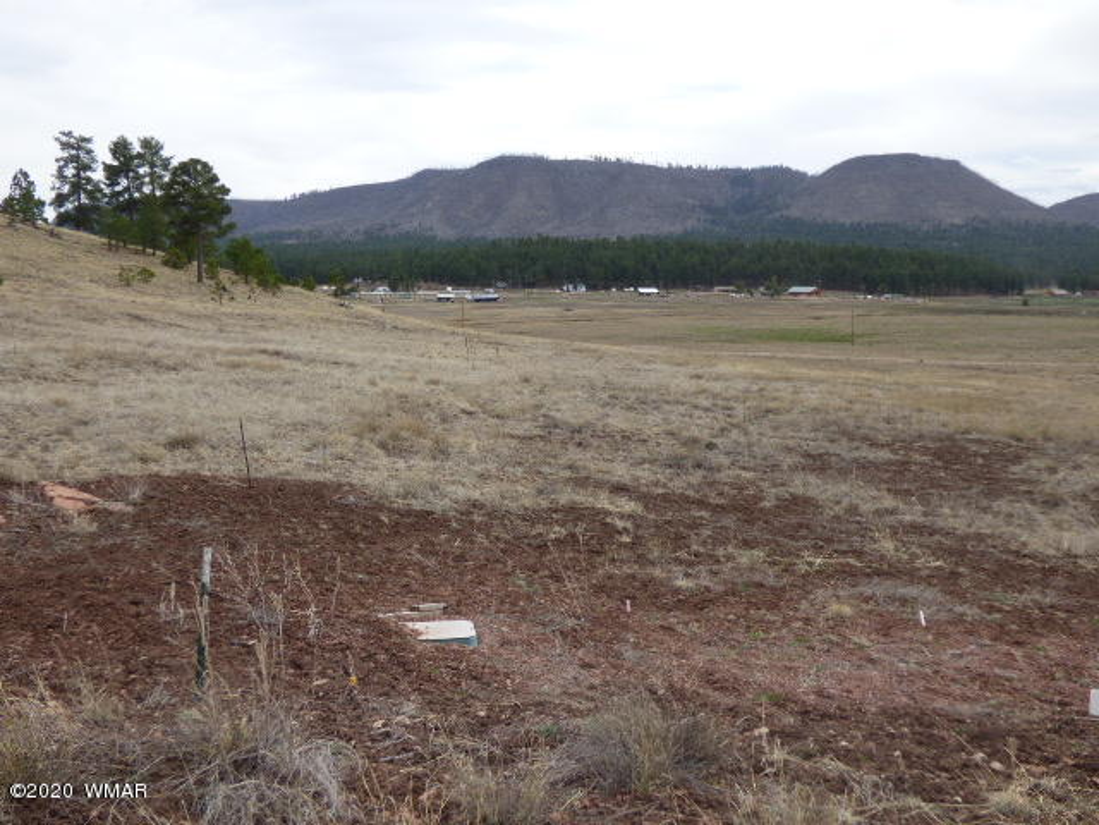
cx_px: 550
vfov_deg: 38.7
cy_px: 412
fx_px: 1175
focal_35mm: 37
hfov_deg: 50.1
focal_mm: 6.47
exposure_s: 1/800
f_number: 3.5
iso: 100
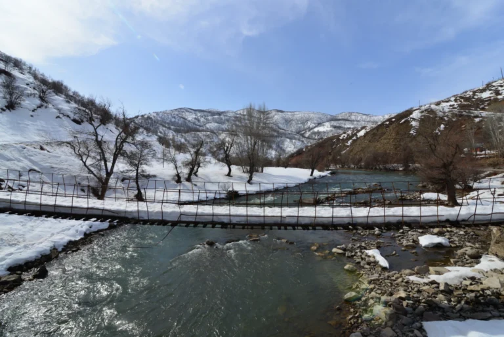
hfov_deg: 96.7
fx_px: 224
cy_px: 168
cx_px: 252
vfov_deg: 73.8
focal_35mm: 16
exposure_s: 1/250
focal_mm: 16
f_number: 13
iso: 250
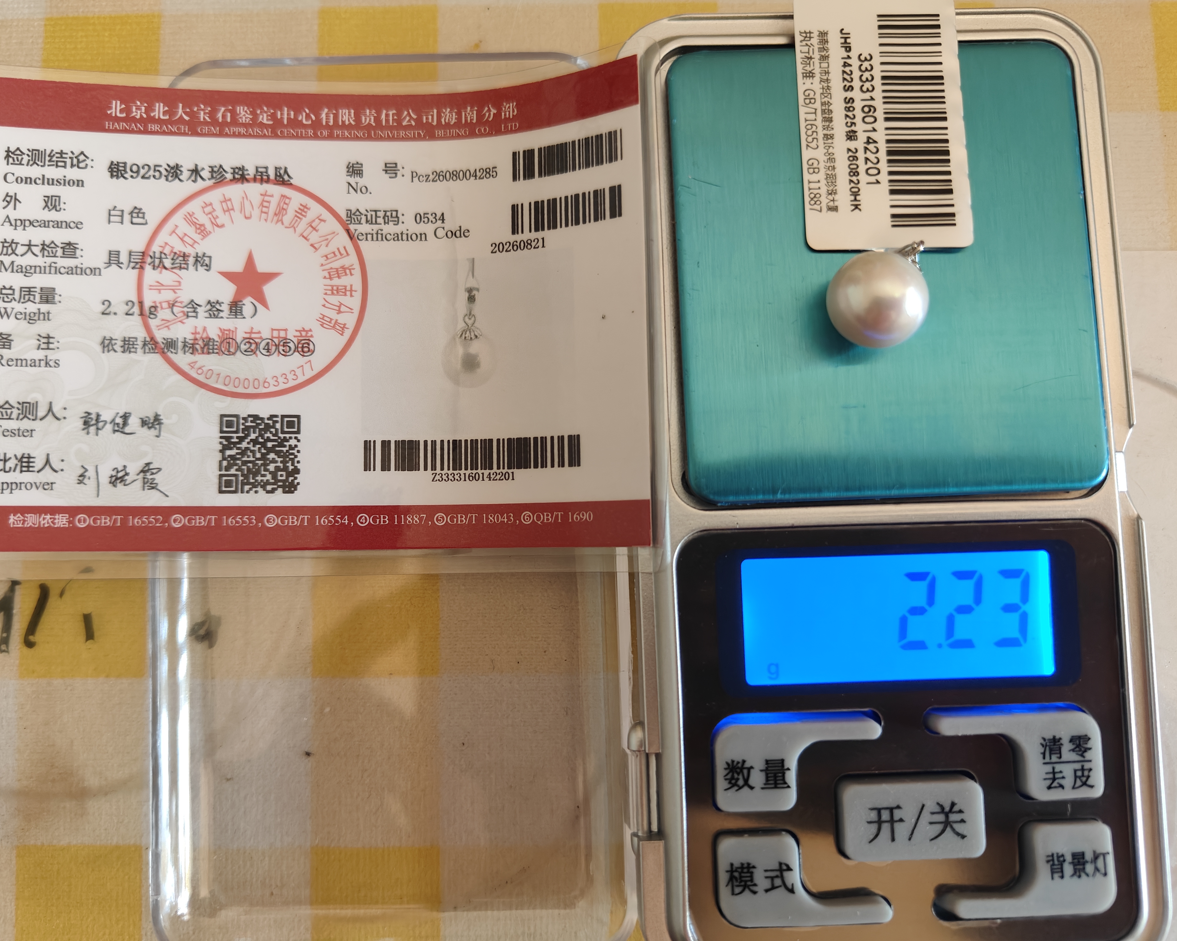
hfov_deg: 65.9
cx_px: 529
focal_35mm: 26
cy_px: 457
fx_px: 906
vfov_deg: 54.9
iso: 250
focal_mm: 5.59
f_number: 1.8
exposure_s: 1/50
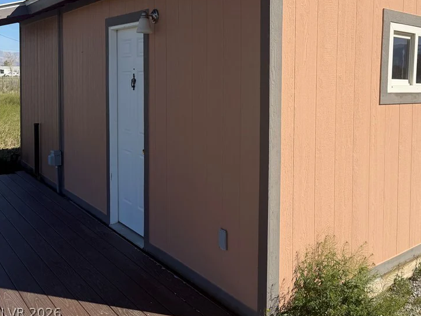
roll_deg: +0.5
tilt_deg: -2.5
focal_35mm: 34
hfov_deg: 52.4
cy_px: 99
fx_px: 413
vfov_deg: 41.1
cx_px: 296
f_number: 1.78
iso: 80
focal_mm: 6.76
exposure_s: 1/8130
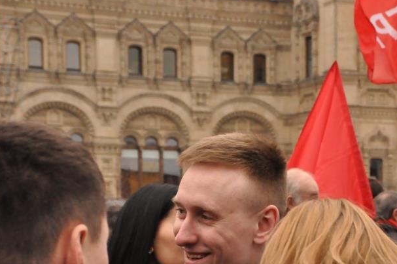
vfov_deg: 8.7
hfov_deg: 13.1
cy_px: 204
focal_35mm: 157
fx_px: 1729
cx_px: 290
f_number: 10
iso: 3200
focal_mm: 62
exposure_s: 1/1600
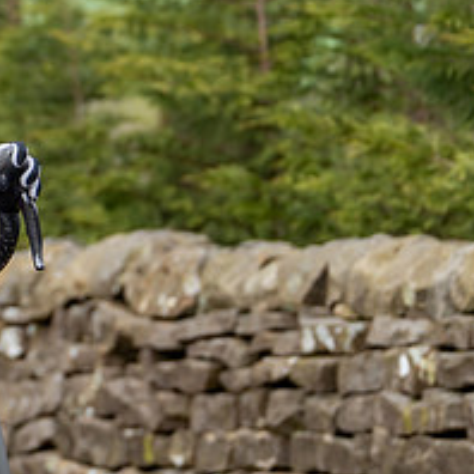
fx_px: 7529
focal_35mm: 486
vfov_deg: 3.6
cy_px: -50
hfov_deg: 3.6
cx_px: -55
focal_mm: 142
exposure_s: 1/640
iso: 200
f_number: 4
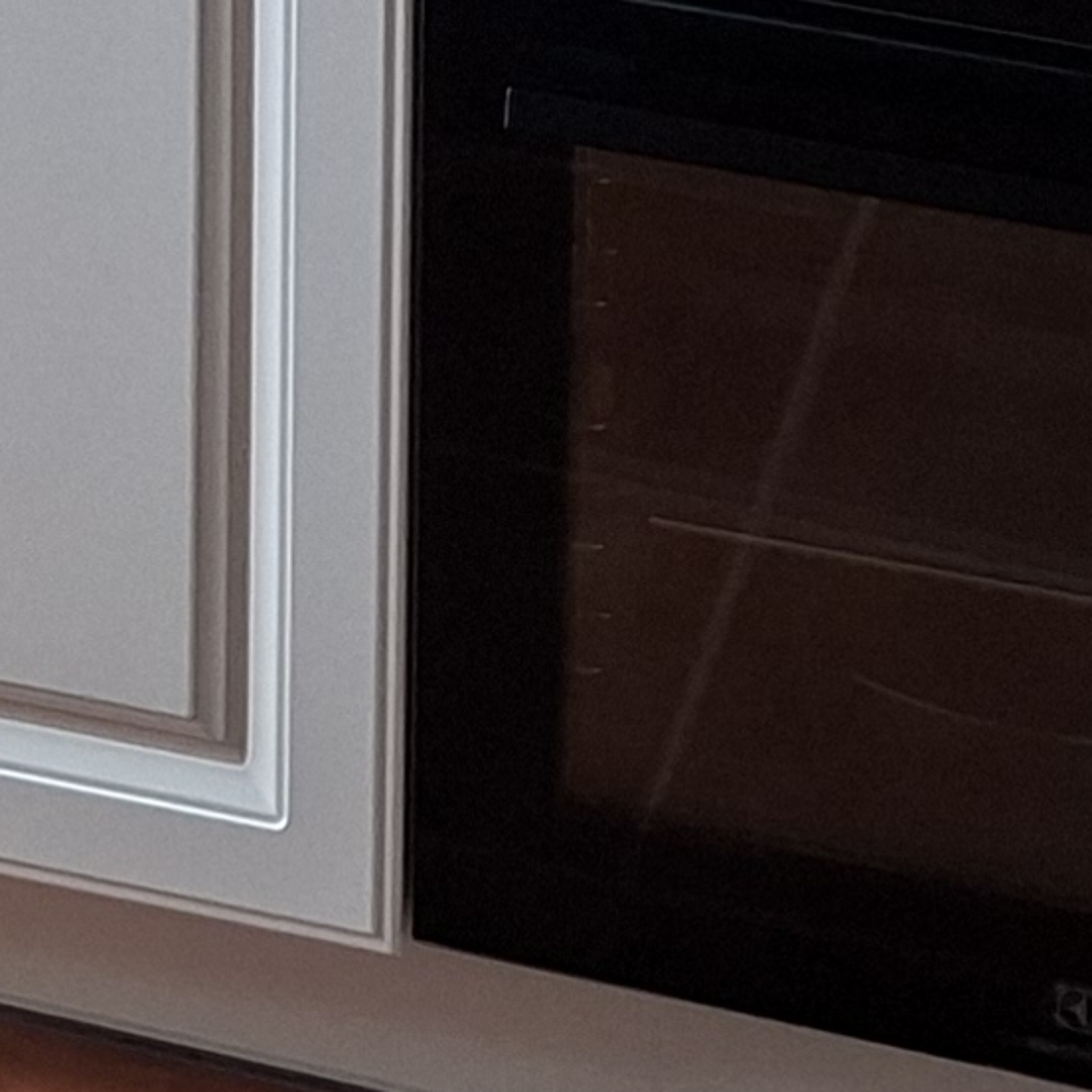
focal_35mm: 147
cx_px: -150
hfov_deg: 11.7
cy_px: -1840
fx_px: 5246
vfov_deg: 9.9
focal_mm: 5.54
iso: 200
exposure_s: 1/50
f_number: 1.8
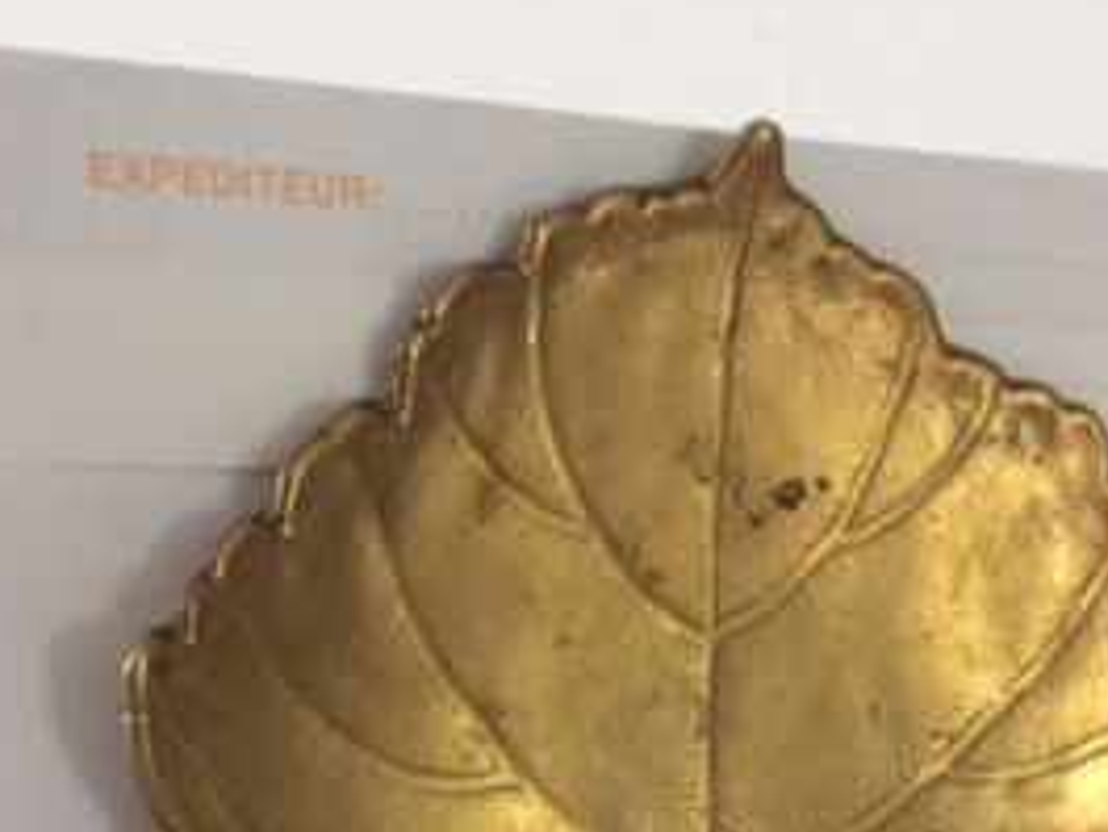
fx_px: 2242
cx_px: 619
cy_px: 778
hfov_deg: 27.7
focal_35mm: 70
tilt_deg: -6.8
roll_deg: -0.8
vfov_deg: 20.5
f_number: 2.2
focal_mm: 4.15
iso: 200
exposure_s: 1/33
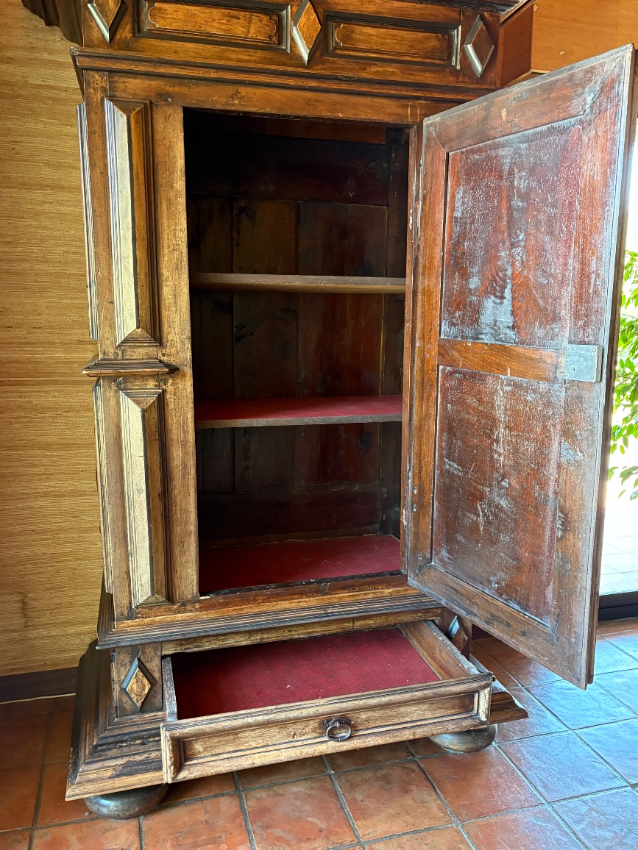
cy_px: 427
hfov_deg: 51.4
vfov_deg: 65.3
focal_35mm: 27
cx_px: 319
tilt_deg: -8.3
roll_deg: -0.4
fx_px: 664
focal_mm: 5.96
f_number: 1.6
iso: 500
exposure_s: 1/60
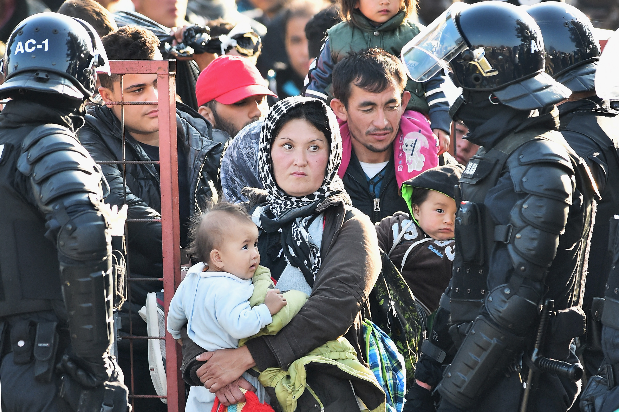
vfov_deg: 3.3
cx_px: 310
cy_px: 206
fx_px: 7218
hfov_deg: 4.9
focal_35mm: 420
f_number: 5.6
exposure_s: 1/1000
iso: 1800
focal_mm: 420
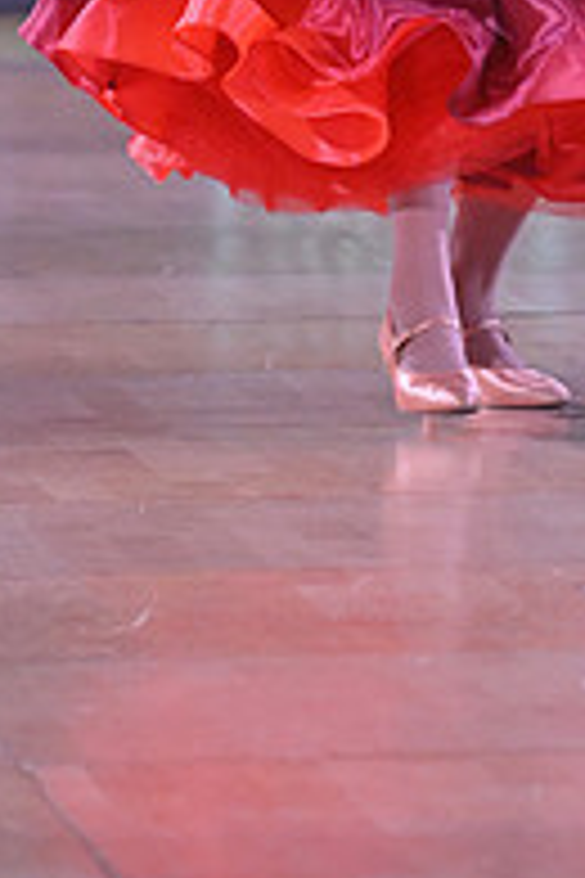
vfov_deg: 3.5
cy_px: -306
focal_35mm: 595
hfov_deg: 2.3
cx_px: 524
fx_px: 14502
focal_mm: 200
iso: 4000
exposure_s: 1/400
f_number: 5.6
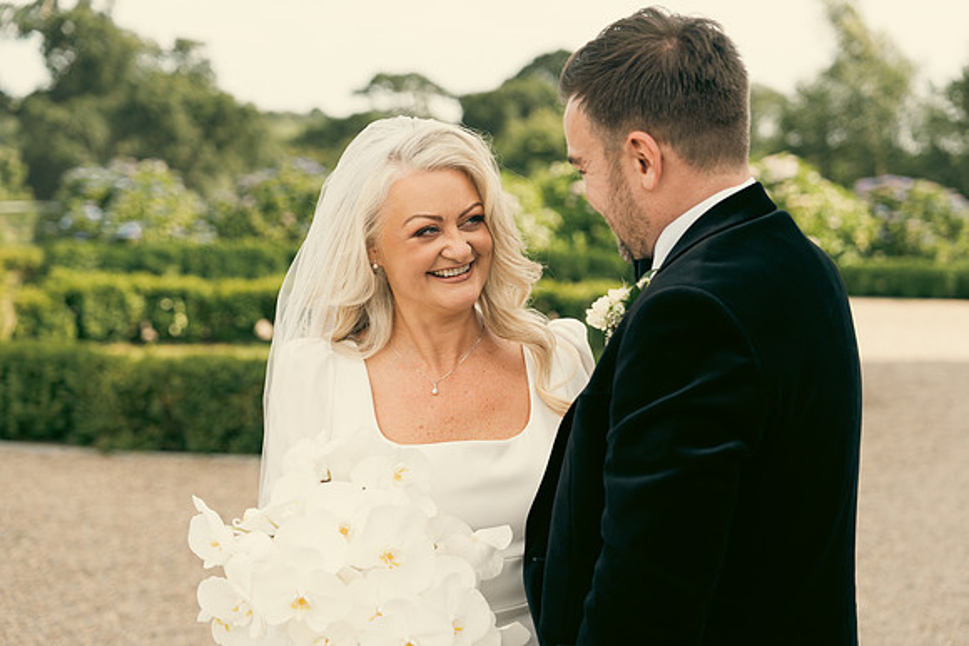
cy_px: 323
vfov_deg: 19.5
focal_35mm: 70
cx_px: 484
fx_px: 1885
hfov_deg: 28.8
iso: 125
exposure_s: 1/400
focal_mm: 70
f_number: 3.5
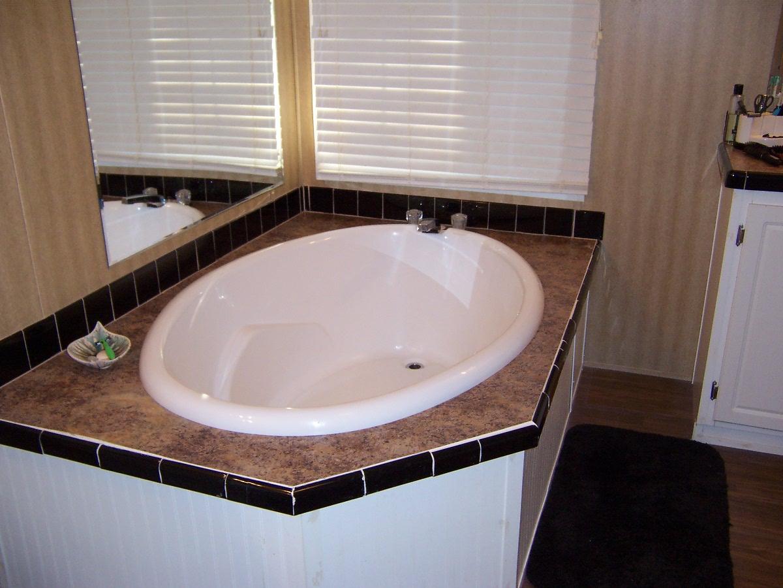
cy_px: 294
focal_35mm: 33
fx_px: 746
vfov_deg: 42.9
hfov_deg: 55.4
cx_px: 392
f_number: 2.8
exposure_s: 1/60
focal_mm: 5.5
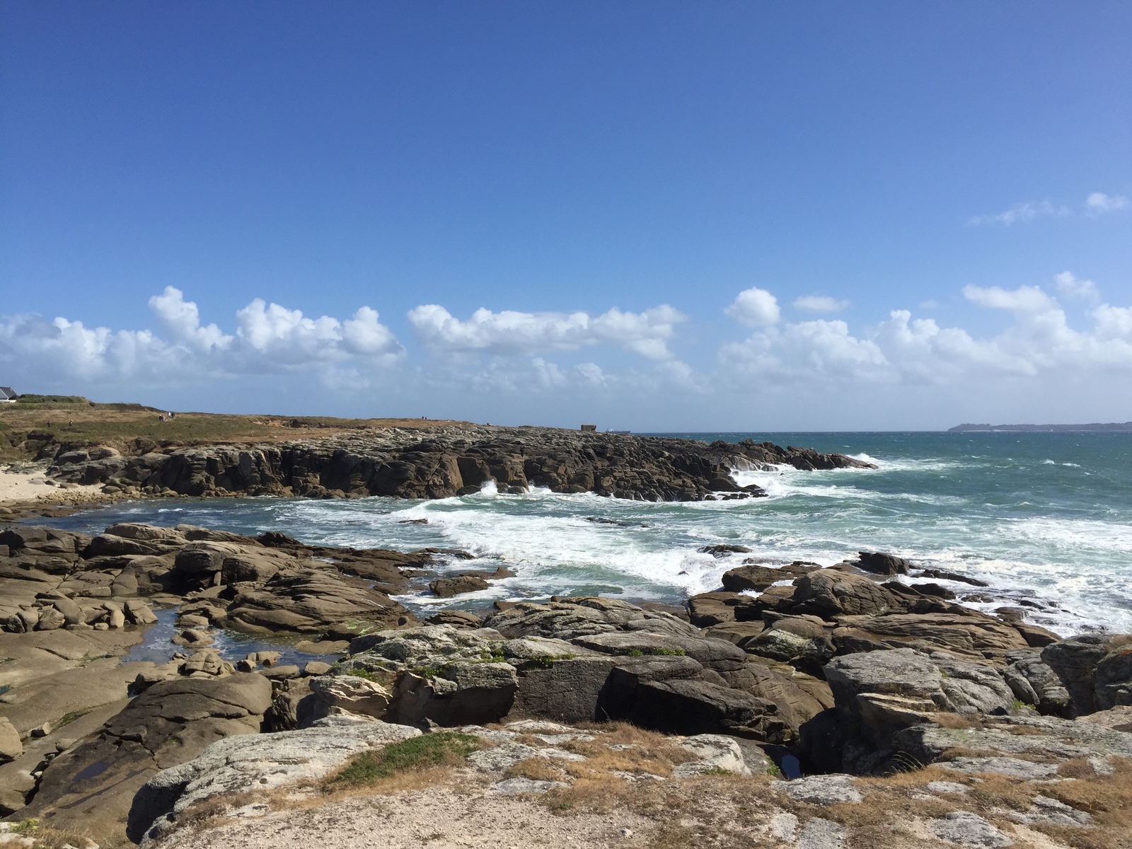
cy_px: 424
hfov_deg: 61.7
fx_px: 948
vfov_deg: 48.2
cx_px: 566
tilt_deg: +0.6
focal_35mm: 29
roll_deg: -0.4
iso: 32
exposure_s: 1/3049
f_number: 2.2
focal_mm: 4.15
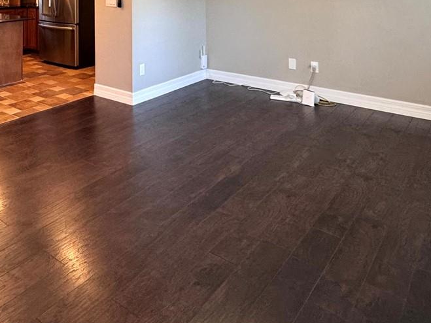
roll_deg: +0.1
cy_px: -39
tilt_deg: +1.3
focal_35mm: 34
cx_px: 89
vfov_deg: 35.3
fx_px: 423
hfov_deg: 50.8
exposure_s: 1/60
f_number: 2.2
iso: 200
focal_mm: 2.22
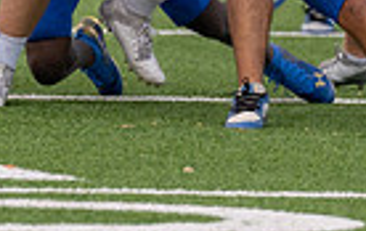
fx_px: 10569
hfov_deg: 2.0
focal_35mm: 1057
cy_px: -220
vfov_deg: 1.2
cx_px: 127
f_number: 2.8
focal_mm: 200
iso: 250
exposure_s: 1/1250
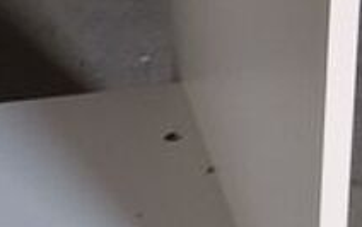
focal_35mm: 193
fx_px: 1906
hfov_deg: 10.5
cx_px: -188
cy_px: 330
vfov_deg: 6.7
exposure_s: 1/50
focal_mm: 3.96
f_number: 1.8
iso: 80
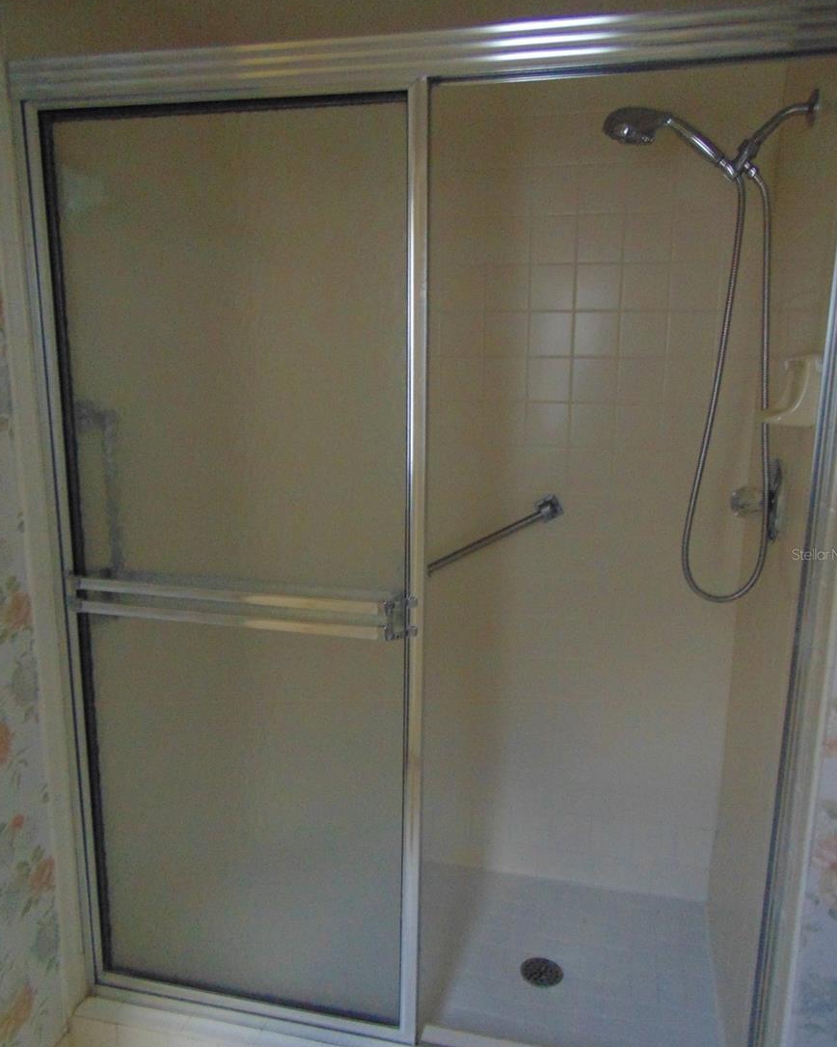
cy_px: 554
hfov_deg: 53.2
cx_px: 426
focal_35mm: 27
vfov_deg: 64.0
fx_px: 836
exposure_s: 1/13
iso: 400
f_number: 3
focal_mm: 4.5
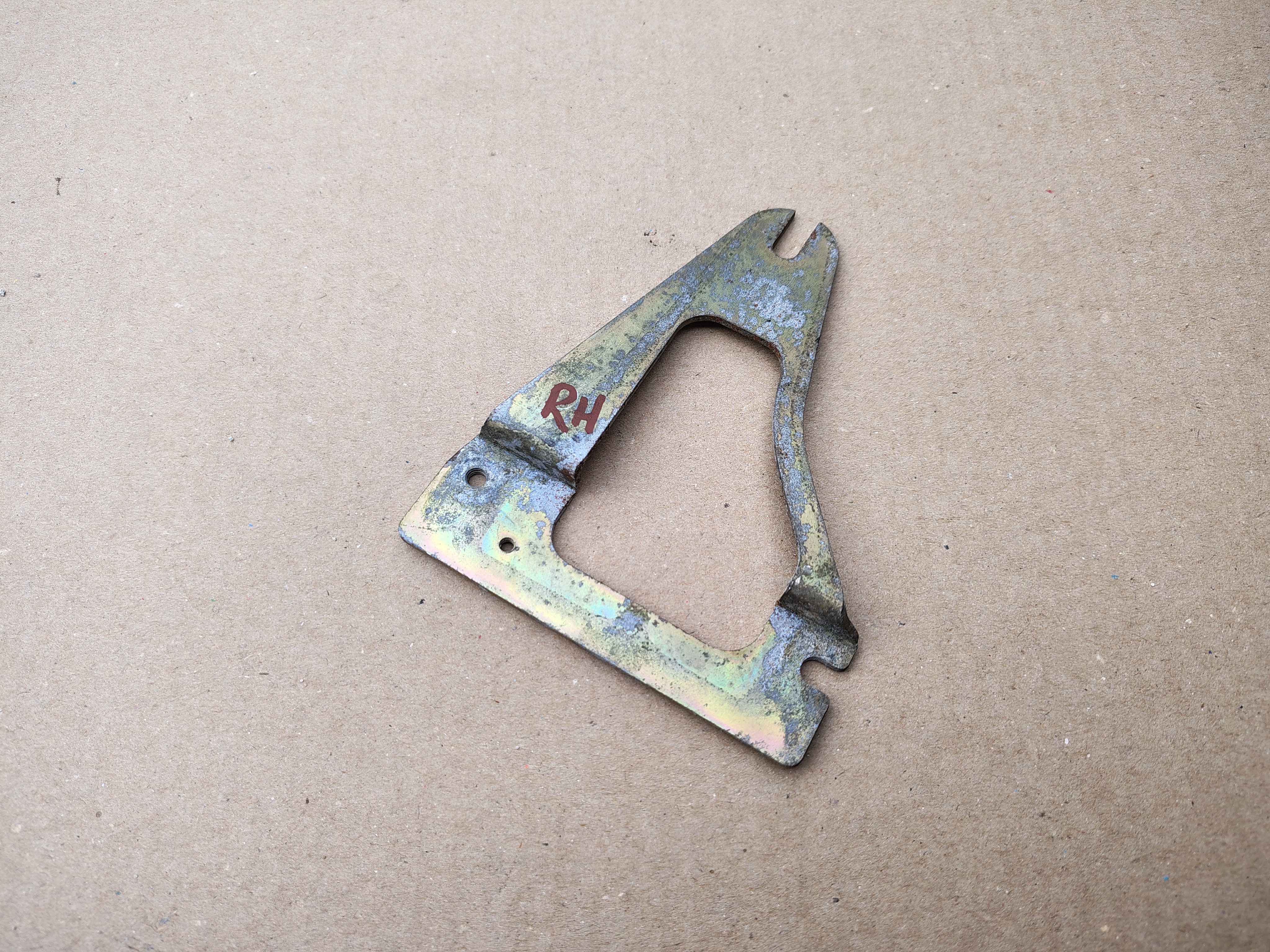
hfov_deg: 71.6
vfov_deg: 56.8
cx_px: 635
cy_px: 476
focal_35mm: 24
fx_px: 881
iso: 100
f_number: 1.8
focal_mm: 5.56
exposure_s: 1/440
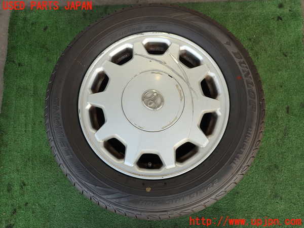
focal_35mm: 25
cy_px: 114
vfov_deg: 54.9
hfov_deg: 69.4
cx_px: 152
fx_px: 220
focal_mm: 4.5
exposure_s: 1/125
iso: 100
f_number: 2.8
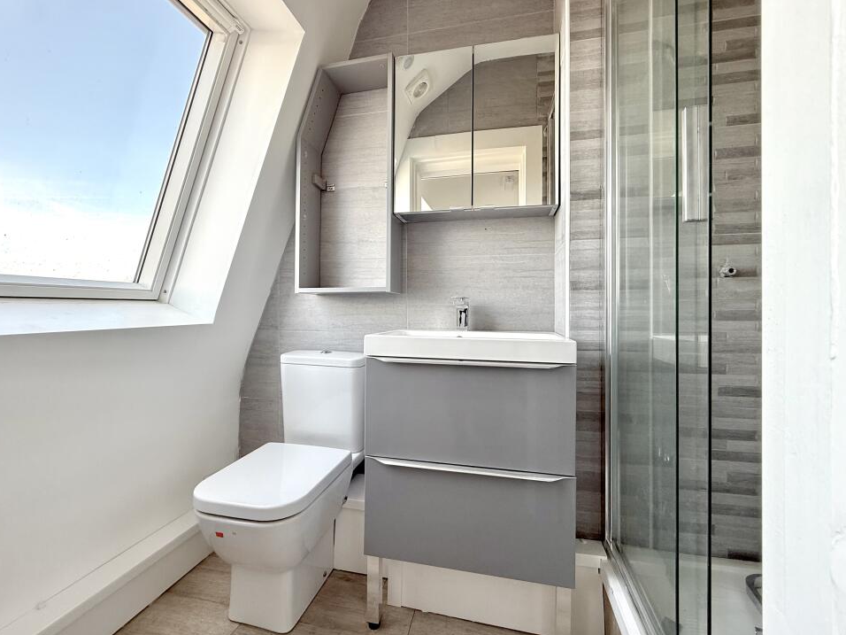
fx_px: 367
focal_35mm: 15
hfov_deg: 98.2
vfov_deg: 81.7
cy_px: 311
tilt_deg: +0.4
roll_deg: -0.3
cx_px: 428
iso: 100
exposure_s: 1/99
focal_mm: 2.22
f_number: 2.2
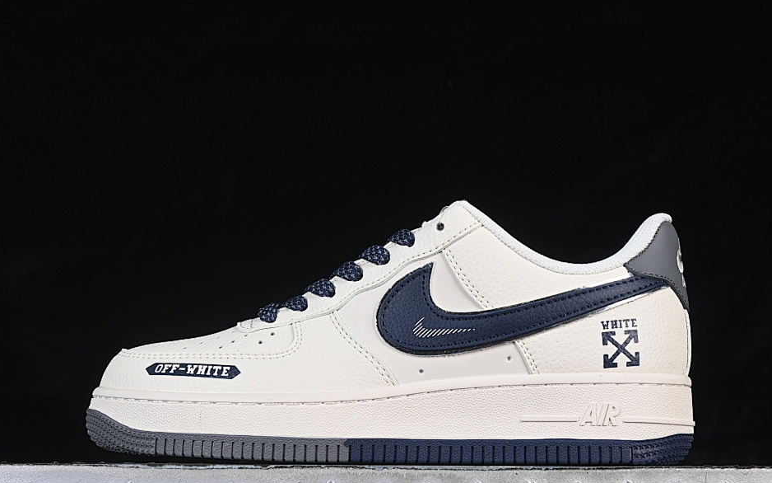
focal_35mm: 88
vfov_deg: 14.8
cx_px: 402
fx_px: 1851
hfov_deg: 23.6
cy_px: 281
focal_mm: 50
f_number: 8
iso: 160
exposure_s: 1/80
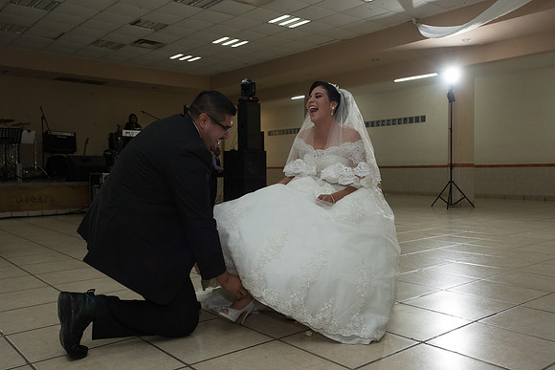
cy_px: 185
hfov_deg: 58.7
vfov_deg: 41.1
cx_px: 278
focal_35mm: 32
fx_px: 493
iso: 1600
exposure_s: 1/100
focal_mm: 32
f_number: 4.5
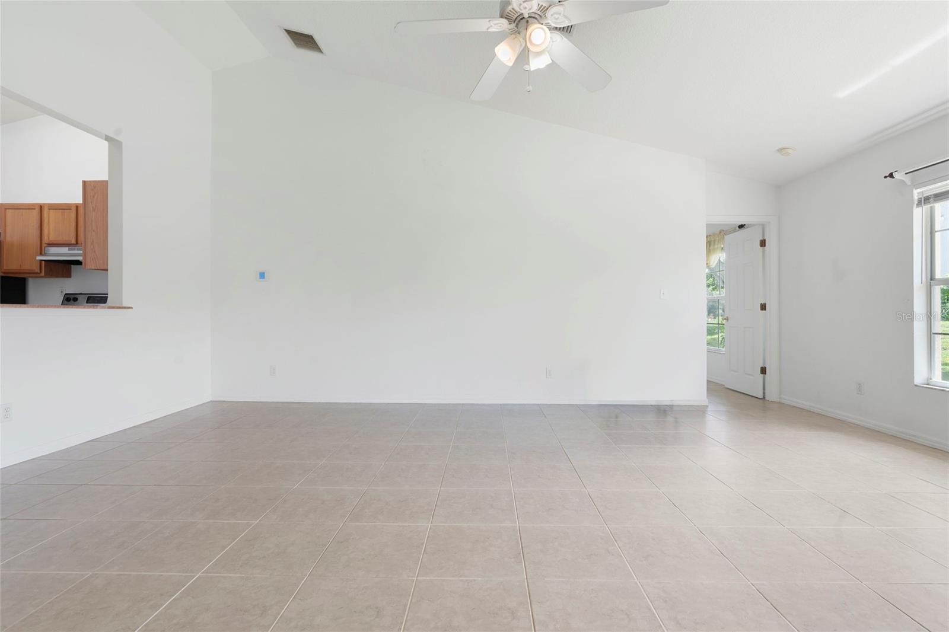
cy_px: 316
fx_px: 422
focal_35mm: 16
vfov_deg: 73.7
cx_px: 474
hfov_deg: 96.7
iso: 100
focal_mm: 16
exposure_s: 1/50
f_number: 9
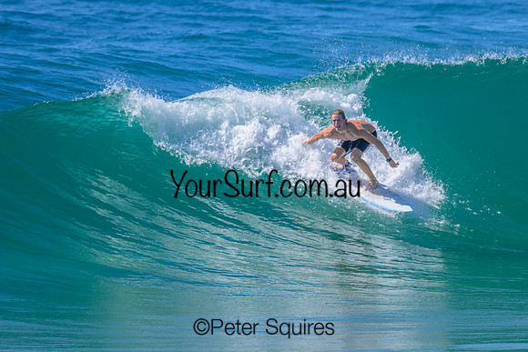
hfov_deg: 2.1
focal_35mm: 984
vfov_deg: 1.4
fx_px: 14430
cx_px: 325
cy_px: 141
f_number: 11
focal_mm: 800
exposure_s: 1/2000
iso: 1100
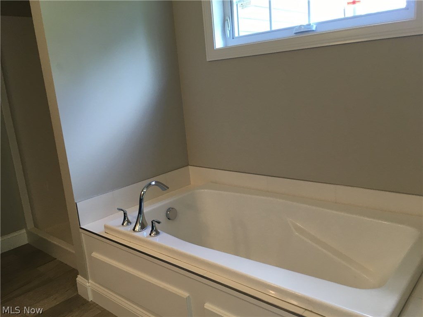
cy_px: 158
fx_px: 354
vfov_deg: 48.2
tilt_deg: -15.1
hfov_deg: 61.7
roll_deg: +4.8
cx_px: 212
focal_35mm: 29
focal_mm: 4.15
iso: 32
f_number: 2.2
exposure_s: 1/30
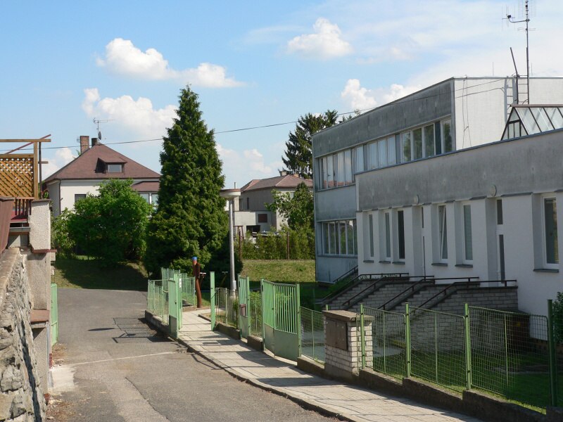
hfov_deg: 32.2
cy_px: 211
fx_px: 976
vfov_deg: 24.4
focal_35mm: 60
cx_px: 282
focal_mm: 9.9
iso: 80
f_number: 4.6
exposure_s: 1/500
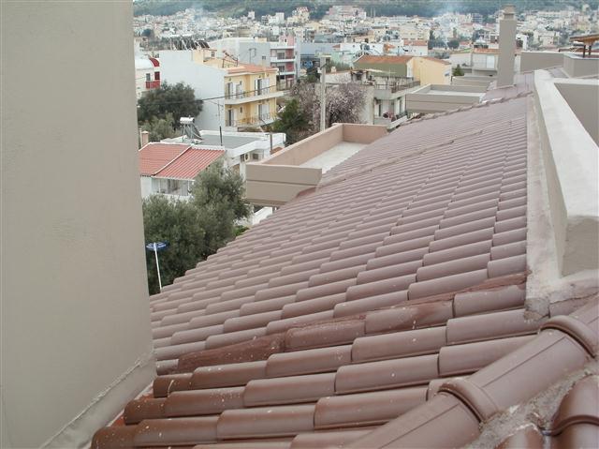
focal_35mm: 36
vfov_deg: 39.6
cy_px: 224
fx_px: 622
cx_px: 300
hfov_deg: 51.4
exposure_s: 1/80
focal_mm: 6.3
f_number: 5.6
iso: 100
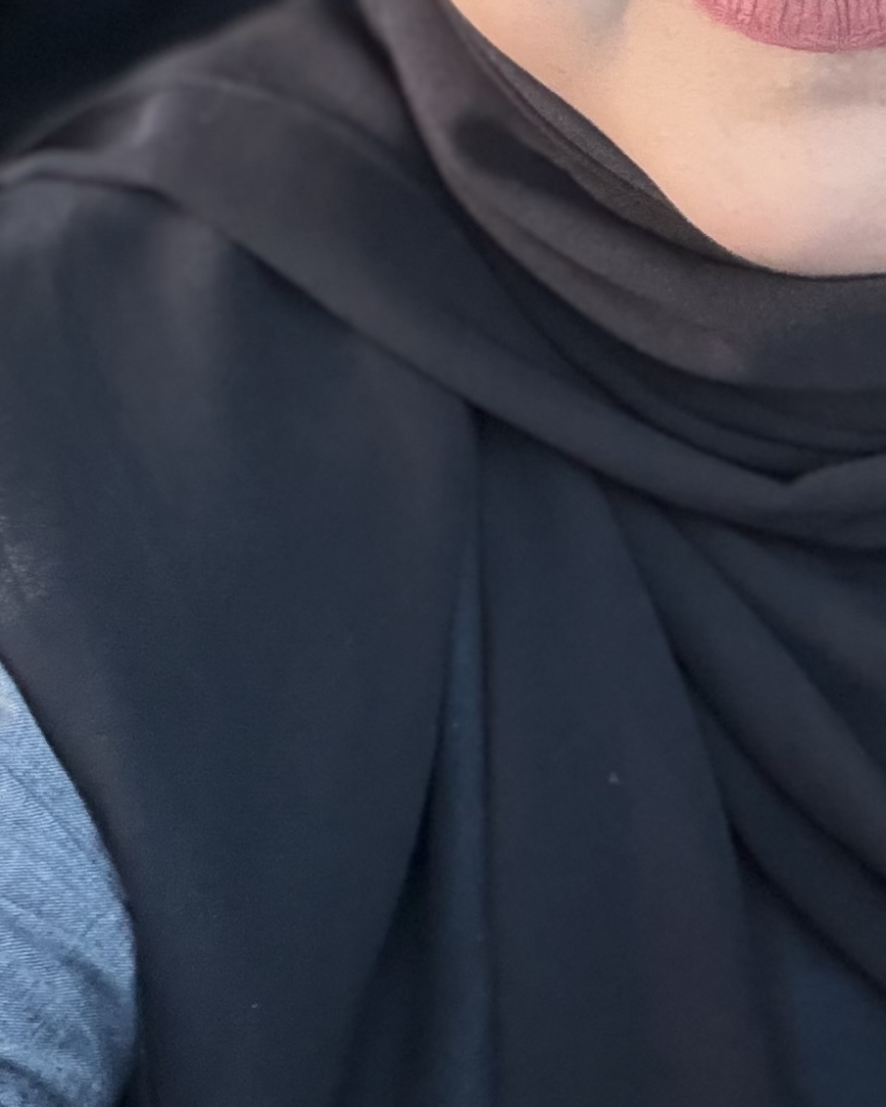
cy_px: 264
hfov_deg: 18.8
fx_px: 2622
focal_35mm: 80
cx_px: 800
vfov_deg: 23.6
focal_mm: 2.71
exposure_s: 1/60
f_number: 1.9
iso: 125
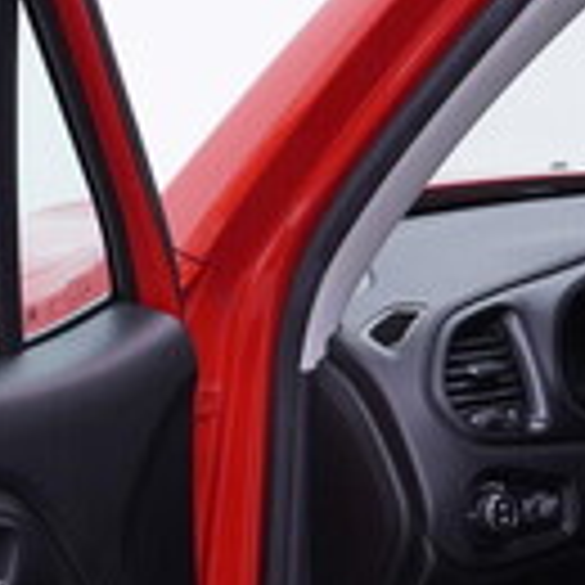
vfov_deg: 13.4
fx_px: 2466
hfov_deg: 13.5
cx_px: 202
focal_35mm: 129
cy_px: 533
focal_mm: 24
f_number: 3.2
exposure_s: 1/50
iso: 125
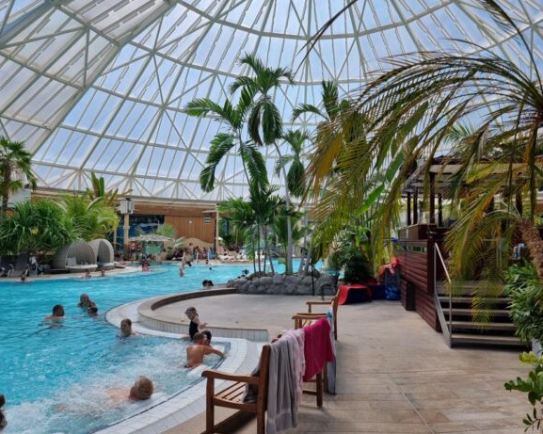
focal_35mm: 26
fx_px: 418
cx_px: 292
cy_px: 224
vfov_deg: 54.9
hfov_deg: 66.0
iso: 50
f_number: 1.8
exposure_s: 1/736
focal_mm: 6.7
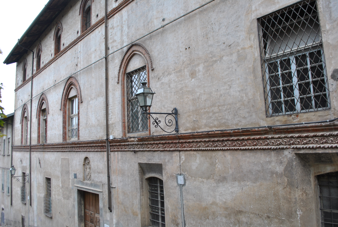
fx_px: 254
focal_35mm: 27
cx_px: 169
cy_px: 114
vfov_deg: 48.0
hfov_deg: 67.3
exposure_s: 1/125
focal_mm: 18
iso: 200
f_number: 5.6
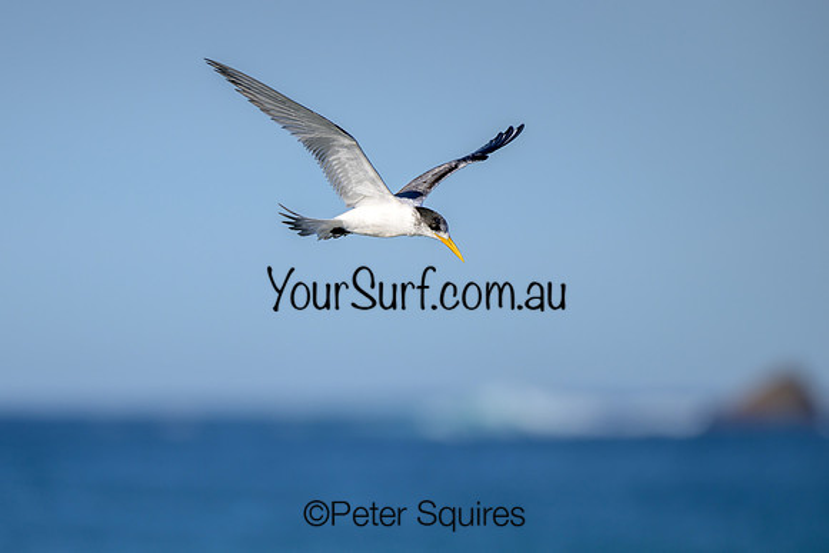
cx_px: 261
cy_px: 361
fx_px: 15801
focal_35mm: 686
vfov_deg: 2.0
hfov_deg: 3.0
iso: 125
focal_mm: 500
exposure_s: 1/2000
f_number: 5.6
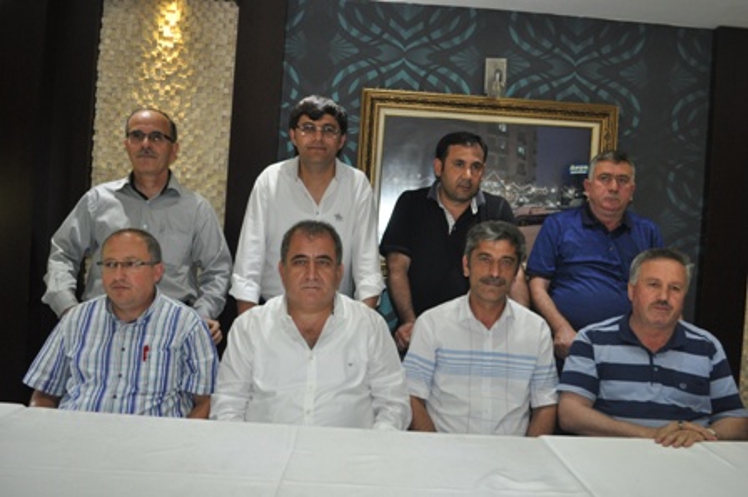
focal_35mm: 30
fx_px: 623
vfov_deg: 43.5
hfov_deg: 62.0
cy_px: 248
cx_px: 374
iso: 800
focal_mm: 20
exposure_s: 1/60
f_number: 3.8
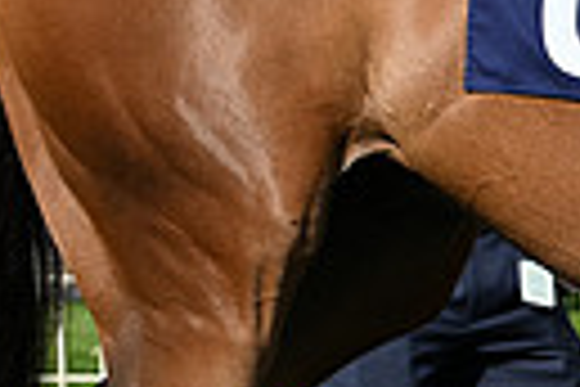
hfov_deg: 4.2
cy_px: -403
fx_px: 7942
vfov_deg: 2.8
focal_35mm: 493
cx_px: 953
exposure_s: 1/2000
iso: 400
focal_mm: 110
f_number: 5.6
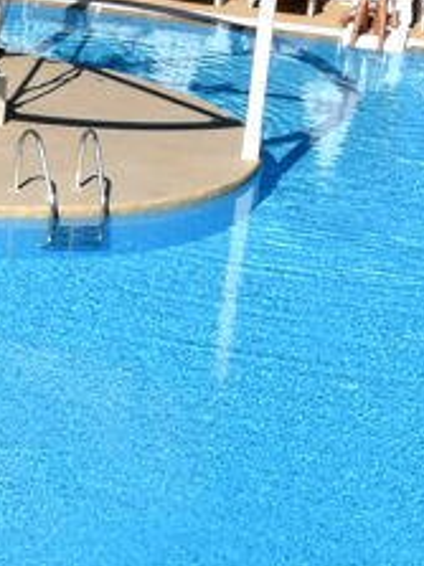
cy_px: 579
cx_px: -462
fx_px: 4054
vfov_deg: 7.9
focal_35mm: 248
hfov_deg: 5.8
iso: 400
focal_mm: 24
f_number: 13
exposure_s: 1/640
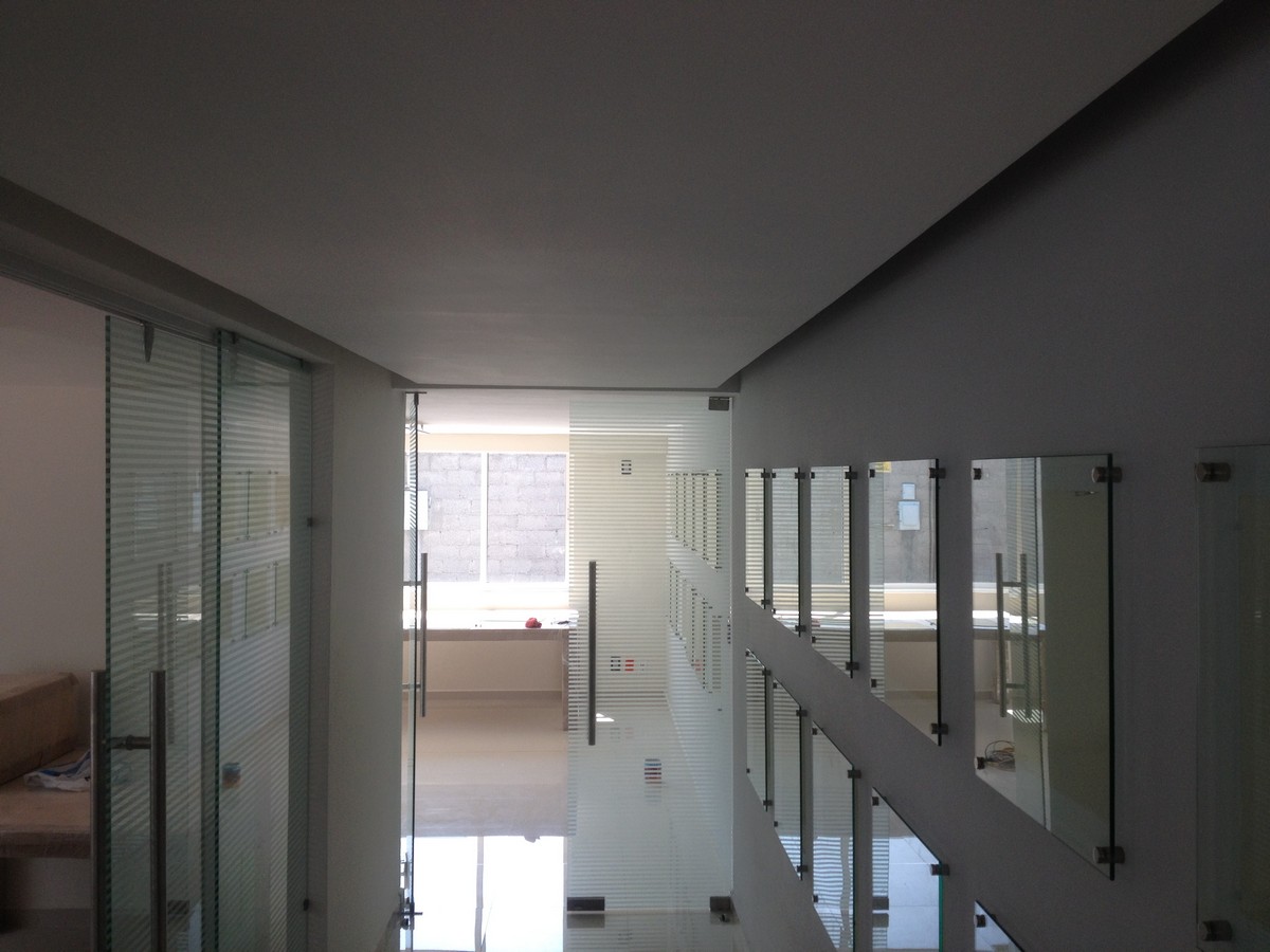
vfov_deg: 40.7
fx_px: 1284
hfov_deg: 52.6
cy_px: 476
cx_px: 635
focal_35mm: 35
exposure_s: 1/155
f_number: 2.4
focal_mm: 4.28
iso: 50
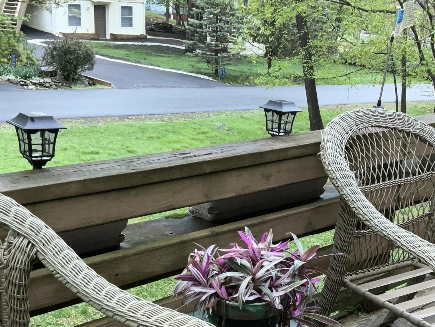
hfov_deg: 33.5
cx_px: 293
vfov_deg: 25.2
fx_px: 716
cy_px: 264
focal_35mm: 57
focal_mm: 3
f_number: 1.8
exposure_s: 1/122
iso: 40
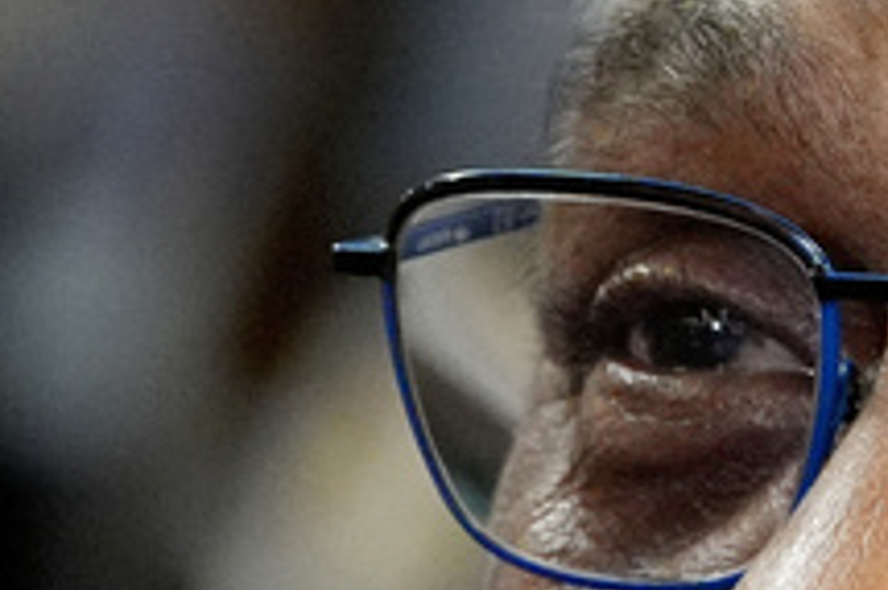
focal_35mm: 1346
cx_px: 929
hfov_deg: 1.5
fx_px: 33175
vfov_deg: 1.0
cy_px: 532
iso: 8000
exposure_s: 1/250
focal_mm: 282
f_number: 5.6
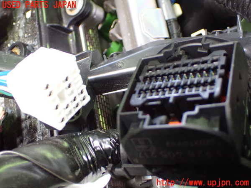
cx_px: 126
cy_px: 94
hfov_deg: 40.4
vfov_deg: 30.9
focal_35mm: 47
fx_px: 341
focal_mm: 8.4
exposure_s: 1/50
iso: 1250
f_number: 3.1
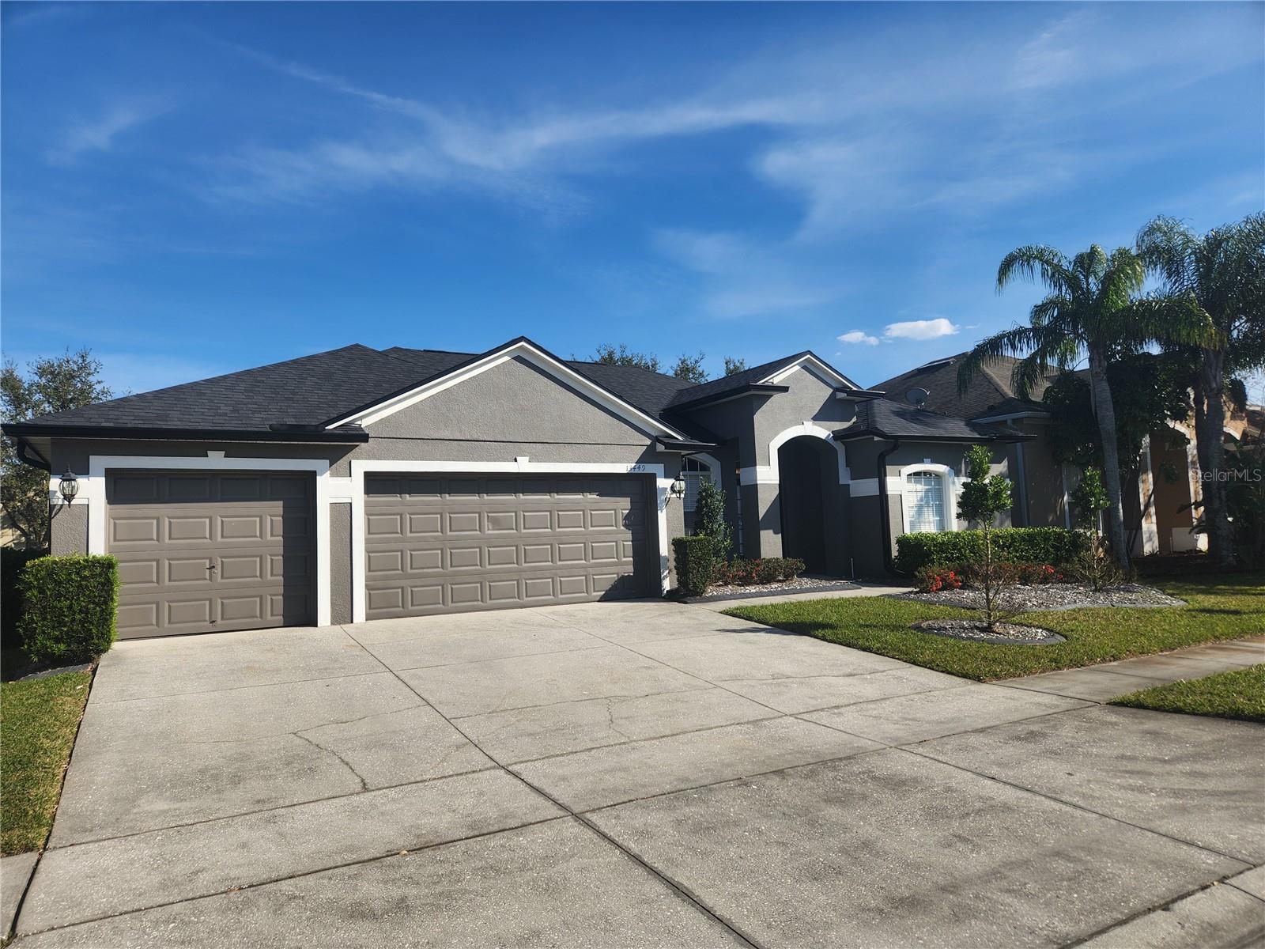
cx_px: 632
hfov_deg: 73.9
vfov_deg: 58.9
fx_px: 841
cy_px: 474
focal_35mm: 23
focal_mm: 5.4
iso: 20
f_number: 1.8
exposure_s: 1/1700
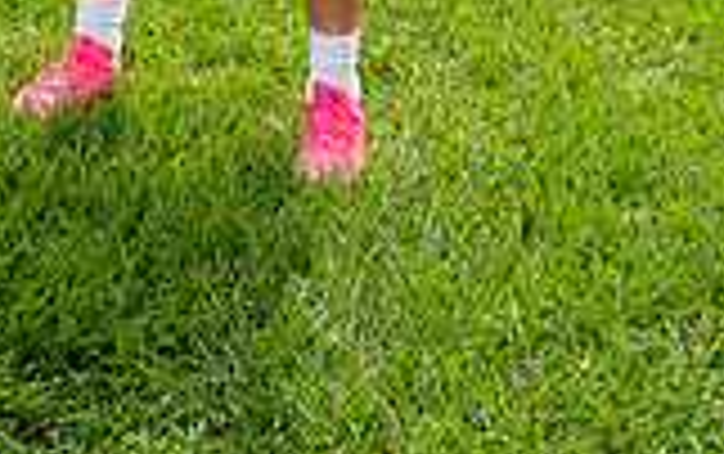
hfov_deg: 16.6
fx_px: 2469
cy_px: -508
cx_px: 211
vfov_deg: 9.7
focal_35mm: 125
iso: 250
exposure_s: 1/1600
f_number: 4
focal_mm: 44
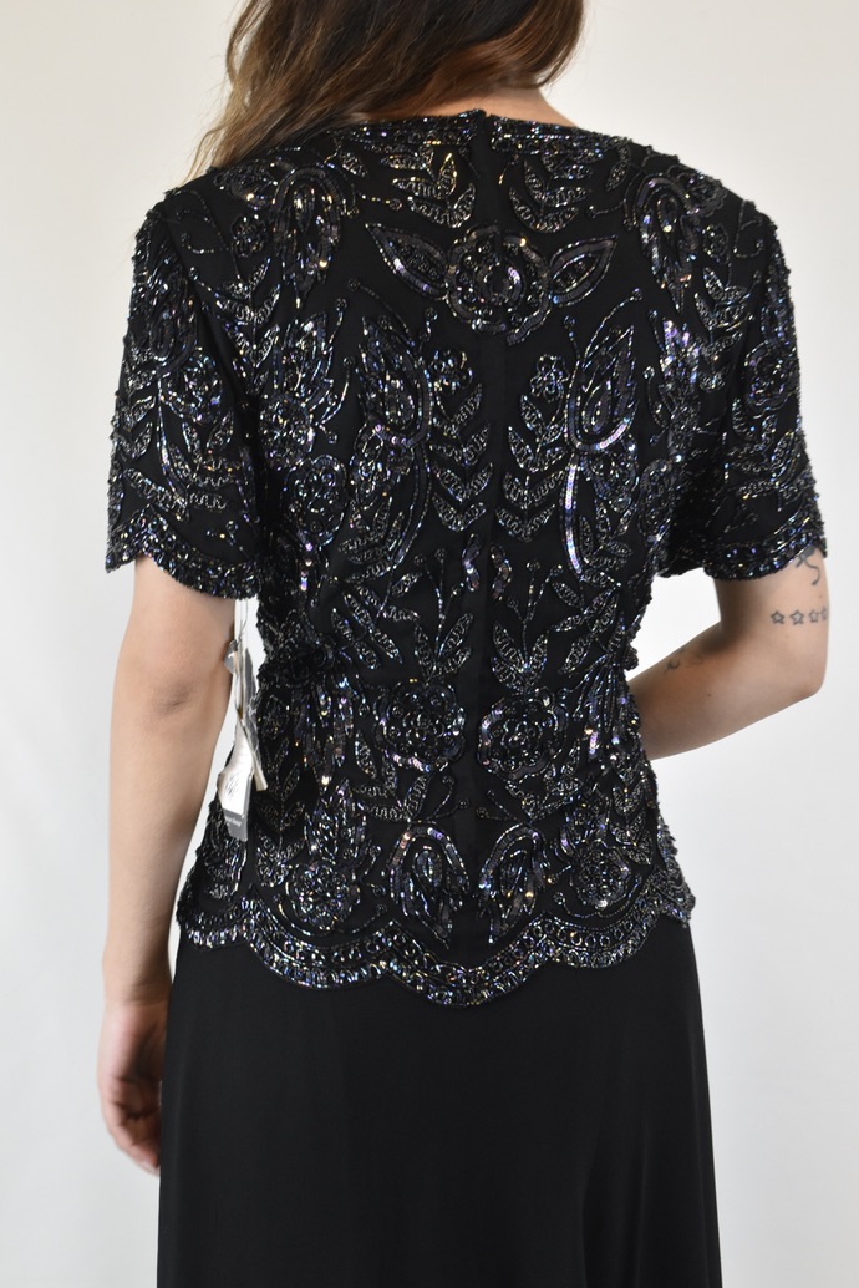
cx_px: 432
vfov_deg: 31.9
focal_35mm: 63
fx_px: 2253
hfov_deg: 21.6
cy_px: 651
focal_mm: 40
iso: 1600
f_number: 16
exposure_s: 1/25
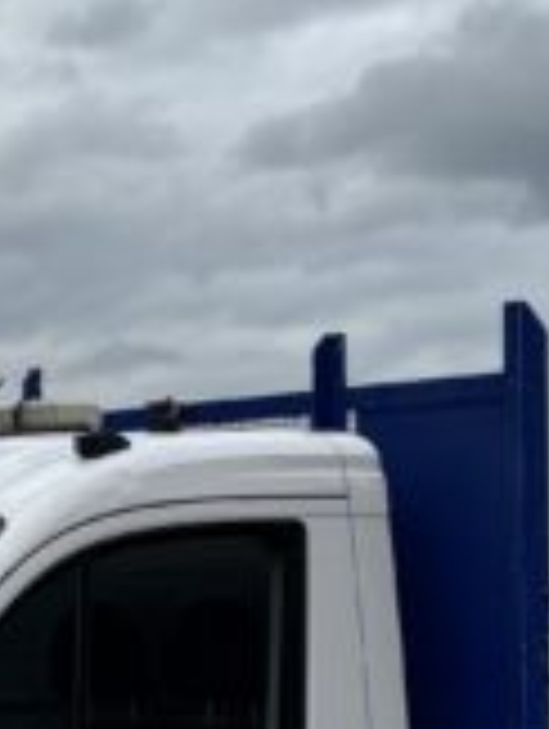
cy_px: 536
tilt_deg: +2.0
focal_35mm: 164
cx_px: 274
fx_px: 3459
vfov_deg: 12.0
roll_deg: -0.1
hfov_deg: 9.1
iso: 50
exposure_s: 1/4854
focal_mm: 5.96
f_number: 1.6
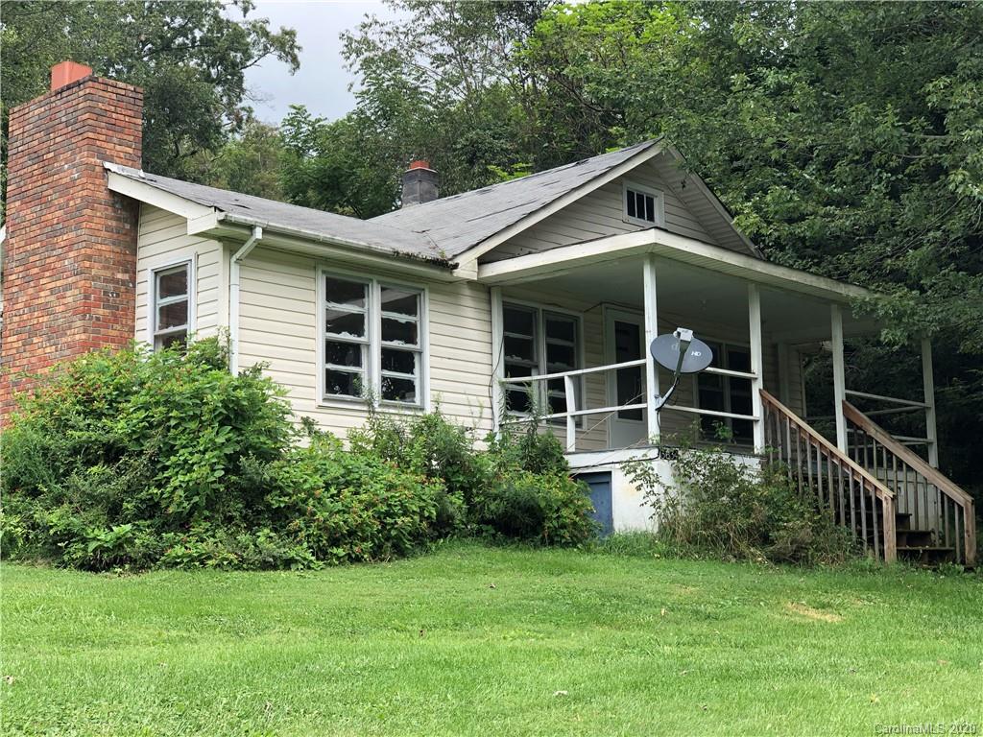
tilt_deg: +9.8
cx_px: 492
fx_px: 1477
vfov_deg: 28.0
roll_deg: +1.2
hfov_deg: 36.8
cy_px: 368
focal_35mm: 52
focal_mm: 6
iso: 16
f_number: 2.4
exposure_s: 1/228
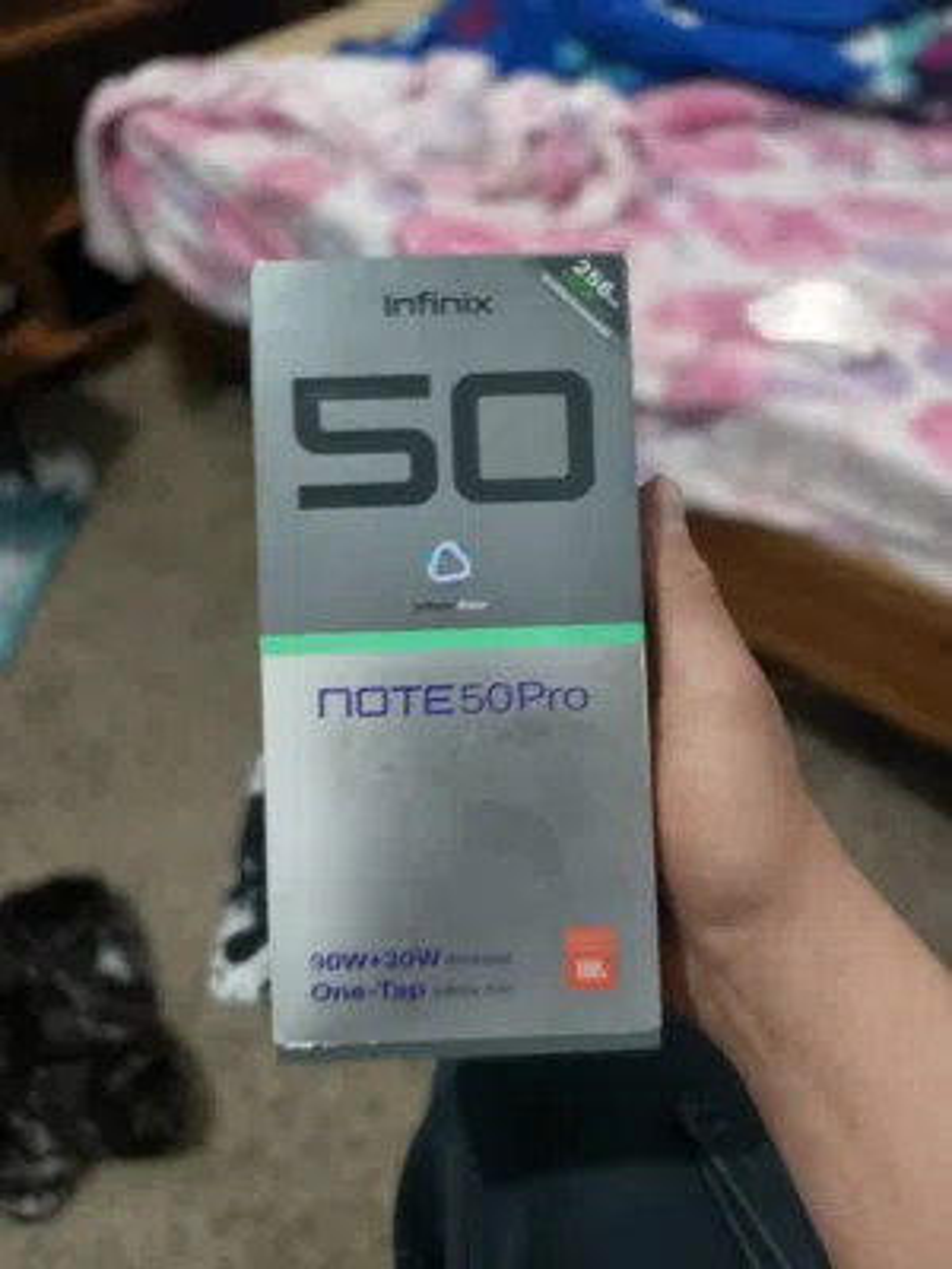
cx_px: 476
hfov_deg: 58.9
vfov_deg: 73.9
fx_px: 843
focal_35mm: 23
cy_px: 634
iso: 1109
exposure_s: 1/33.3
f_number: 1.8
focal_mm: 5.56
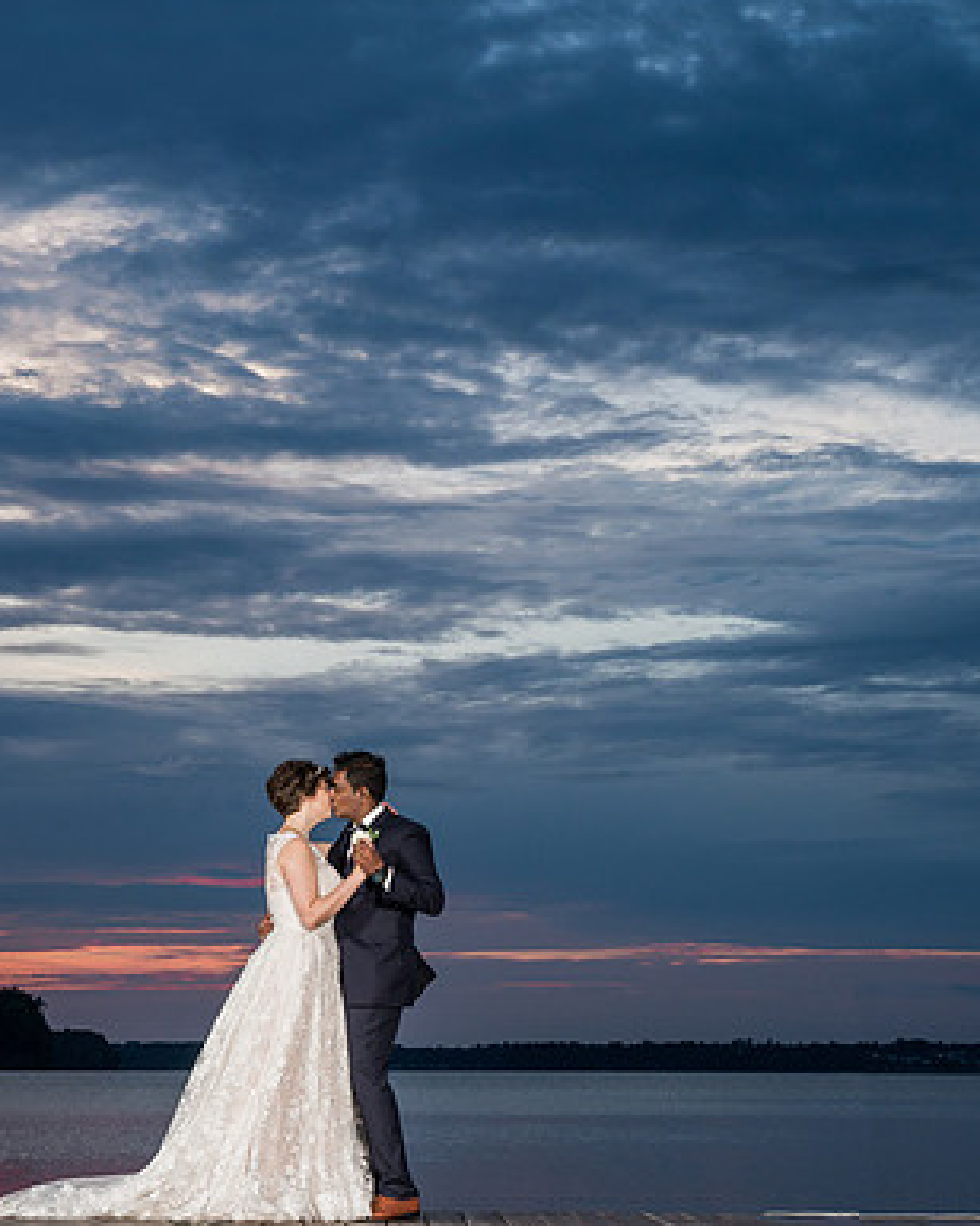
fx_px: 2538
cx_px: 422
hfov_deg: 21.8
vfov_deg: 27.1
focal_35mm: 70
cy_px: 674
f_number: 8
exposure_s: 1/200
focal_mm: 45
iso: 640
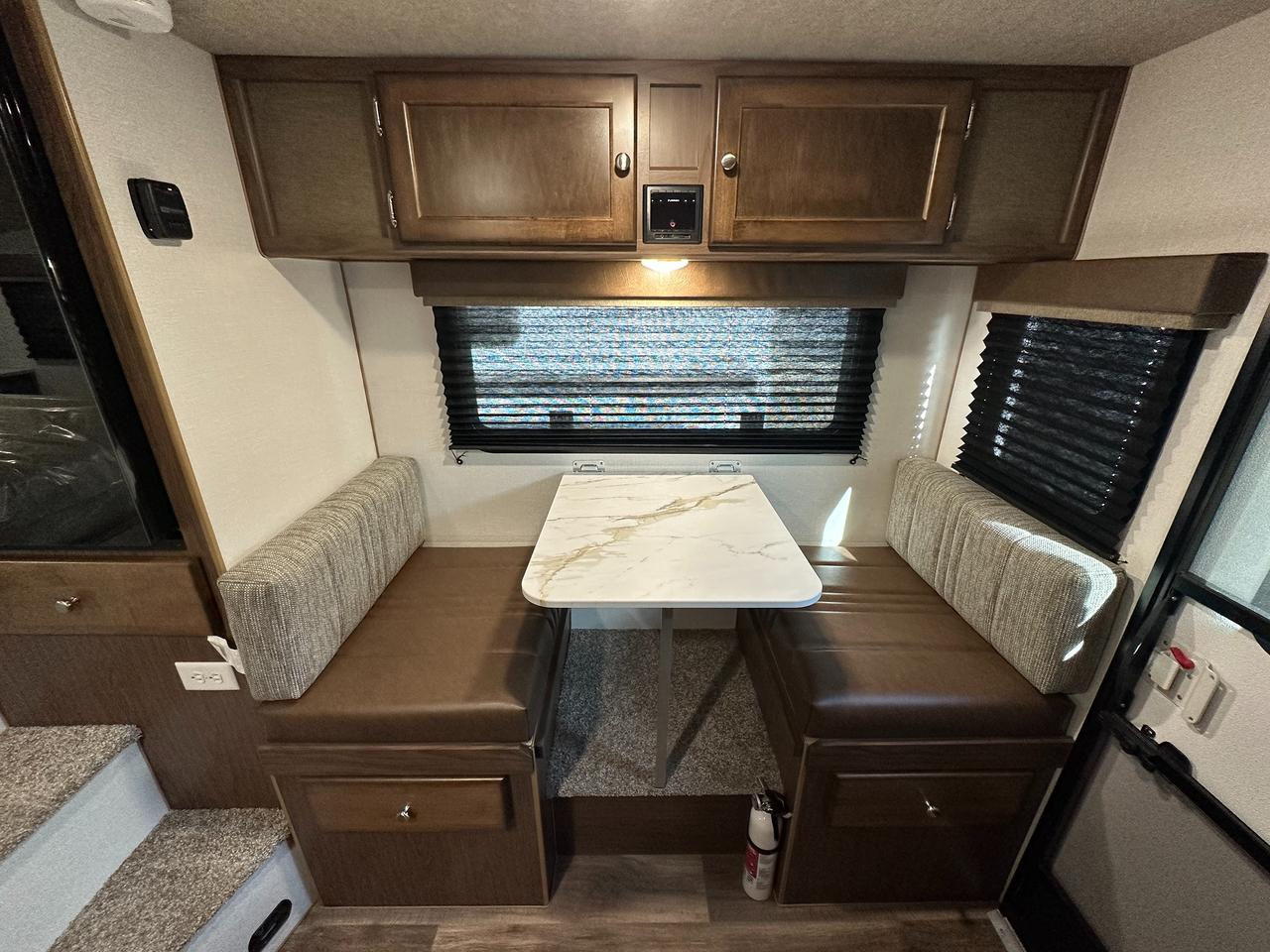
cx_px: 635
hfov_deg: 102.1
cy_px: 476
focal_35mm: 14
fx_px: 514
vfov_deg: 85.7
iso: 250
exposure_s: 1/99
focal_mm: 2.22
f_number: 2.2
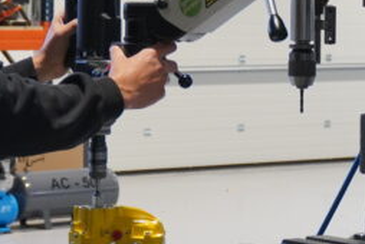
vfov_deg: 8.4
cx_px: 251
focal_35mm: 163
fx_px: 1655
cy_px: -7
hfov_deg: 12.6
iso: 2500
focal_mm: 36
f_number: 5.6
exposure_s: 1/160
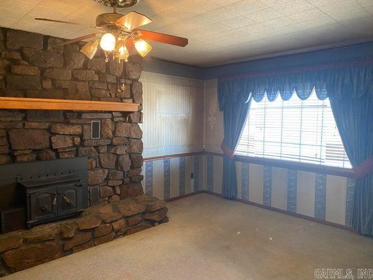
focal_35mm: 26
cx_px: 186
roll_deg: -0.1
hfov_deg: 67.3
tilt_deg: -4.0
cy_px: 140
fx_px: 280
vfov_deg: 53.1
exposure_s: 1/60
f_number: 1.8
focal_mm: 4.25
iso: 400
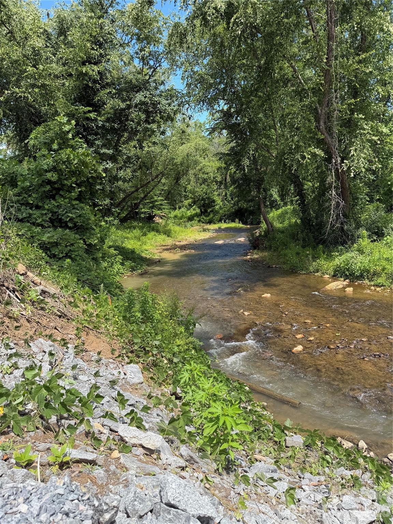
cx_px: 196
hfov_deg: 56.8
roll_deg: +3.5
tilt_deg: -8.6
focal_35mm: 24
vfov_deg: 71.6
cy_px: 262
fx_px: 363
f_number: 1.78
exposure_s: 1/1770
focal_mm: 6.76
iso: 80
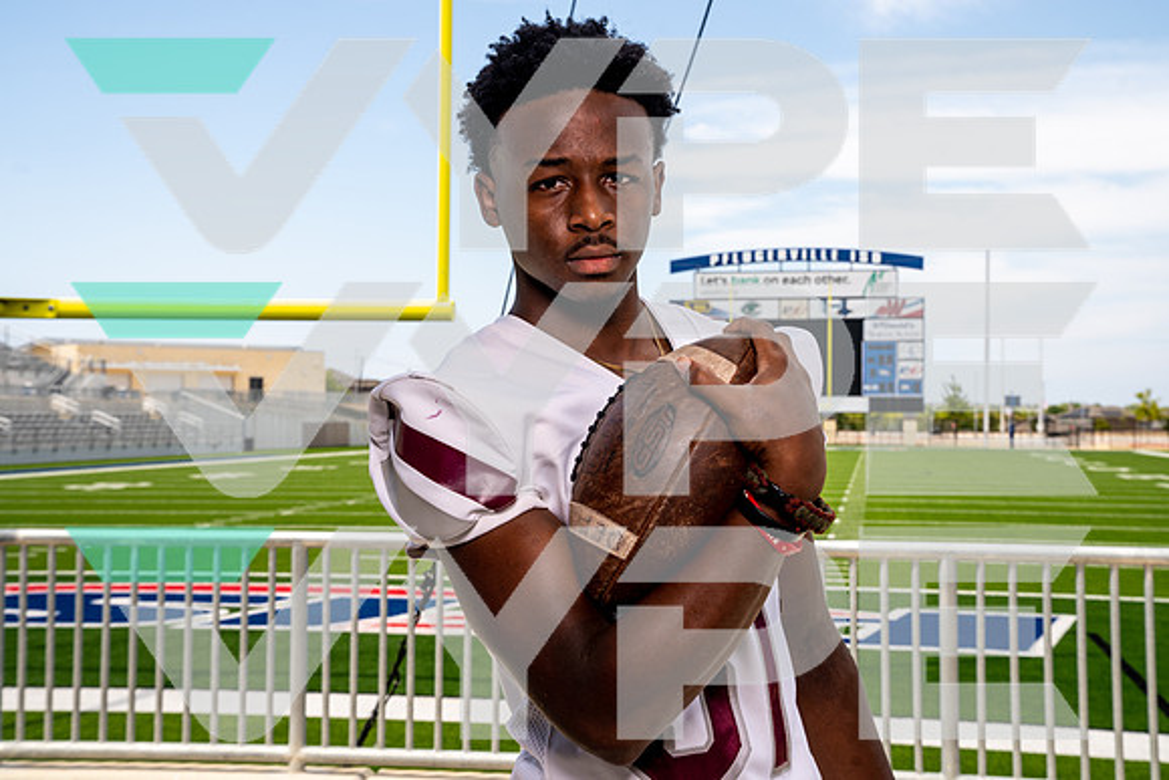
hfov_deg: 39.6
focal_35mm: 50
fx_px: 1624
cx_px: 584
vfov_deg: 27.0
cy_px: 390
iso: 100
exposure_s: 1/125
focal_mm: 50
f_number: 9
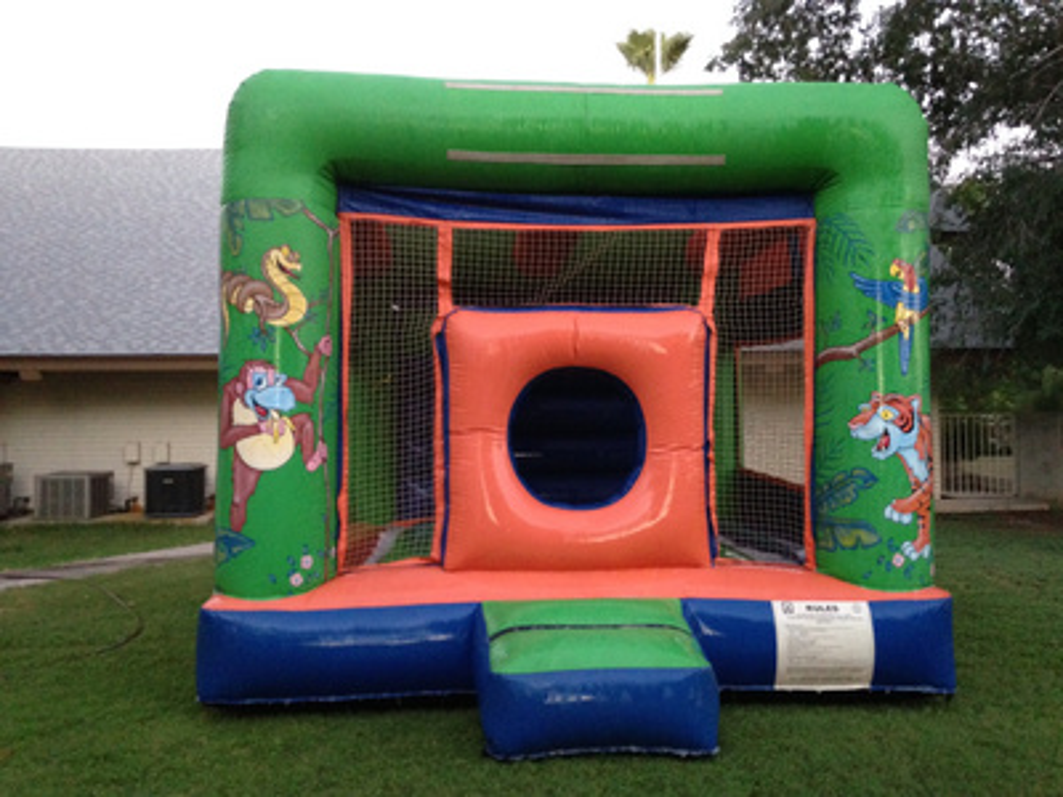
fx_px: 1013
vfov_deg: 42.9
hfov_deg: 55.4
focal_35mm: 33
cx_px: 532
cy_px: 398
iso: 400
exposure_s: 1/15
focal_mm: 4.13
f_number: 2.4
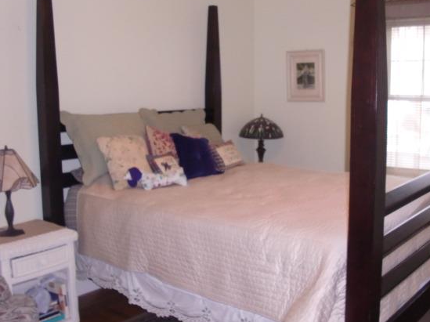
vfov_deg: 34.3
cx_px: 250
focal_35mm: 42
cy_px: 151
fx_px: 521
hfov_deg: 44.7
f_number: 2.8
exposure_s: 1/60
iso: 400
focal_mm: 6.3
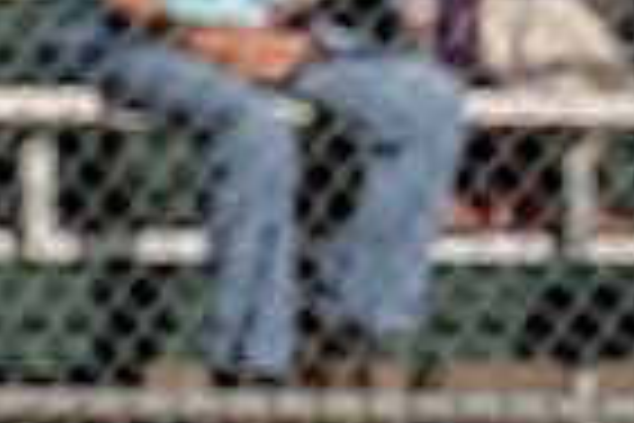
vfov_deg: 1.0
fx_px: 25446
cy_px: -352
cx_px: -422
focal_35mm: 1445
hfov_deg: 1.4
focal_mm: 200
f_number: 2.8
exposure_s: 1/2500
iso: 100
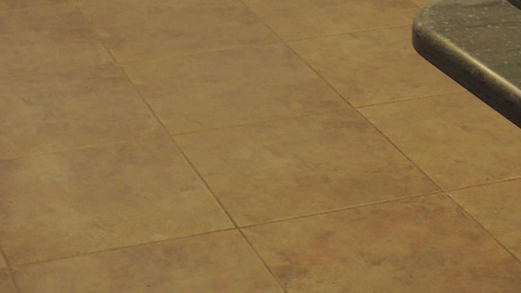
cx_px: 267
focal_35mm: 103
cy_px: -217
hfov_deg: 20.8
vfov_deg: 11.0
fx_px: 1422
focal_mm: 4.3
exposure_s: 1/30
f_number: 3
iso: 100
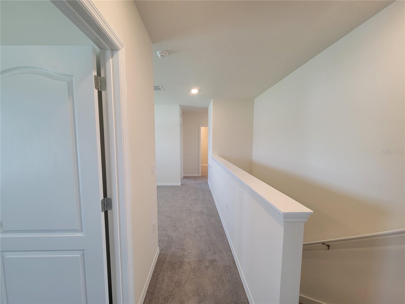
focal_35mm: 13
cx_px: 202
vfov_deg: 89.9
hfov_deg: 106.2
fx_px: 152
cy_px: 152
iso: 160
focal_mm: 2.2
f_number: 2.2
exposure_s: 1/60
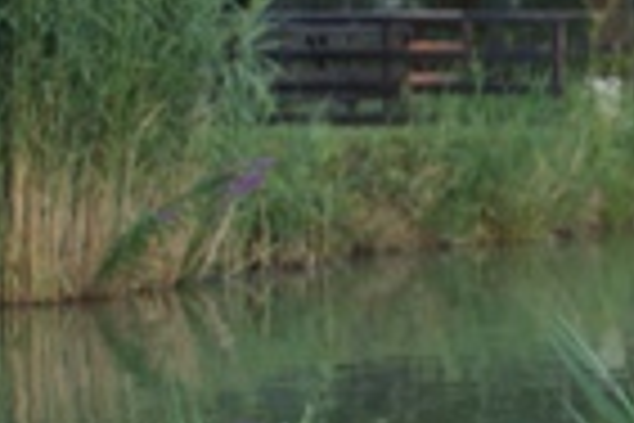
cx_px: 1371
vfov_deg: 5.8
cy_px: 47
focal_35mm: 238
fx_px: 4196
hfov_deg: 8.1
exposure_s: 1/60
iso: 250
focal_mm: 35
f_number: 5
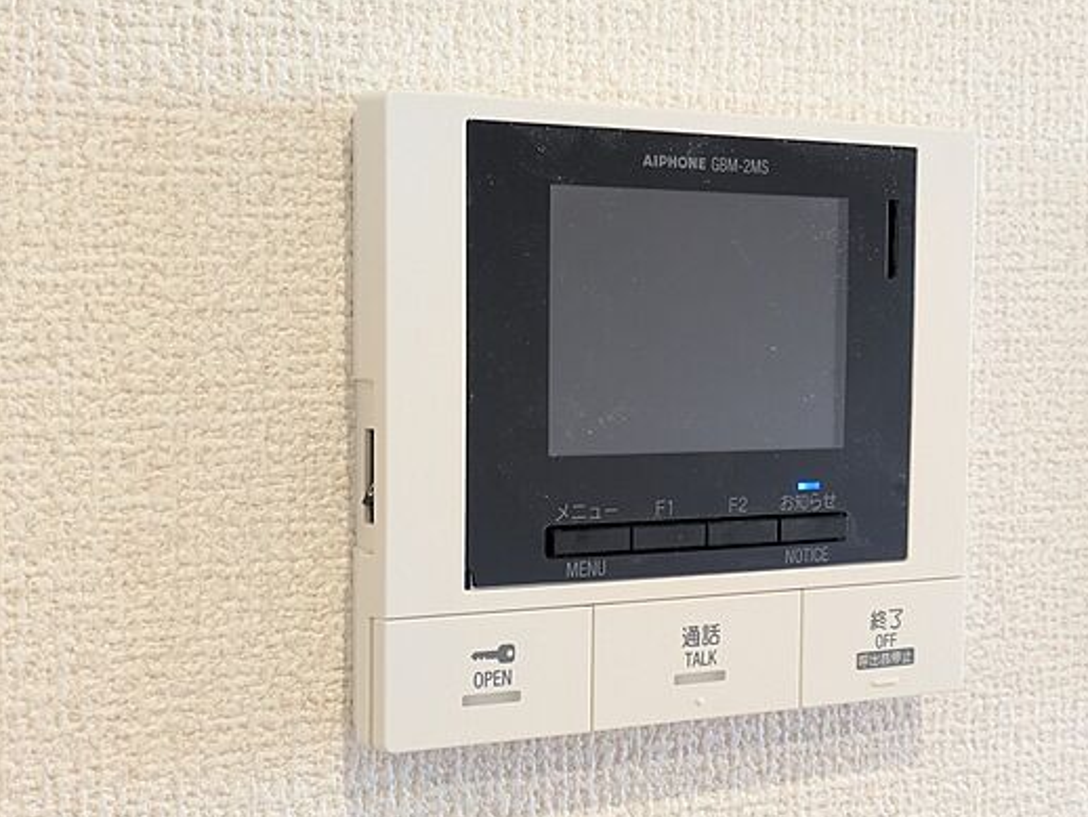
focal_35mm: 63
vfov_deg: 23.3
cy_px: 428
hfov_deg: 30.7
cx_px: 630
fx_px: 1981
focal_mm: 5.43
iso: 162
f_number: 1.89
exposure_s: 1/60
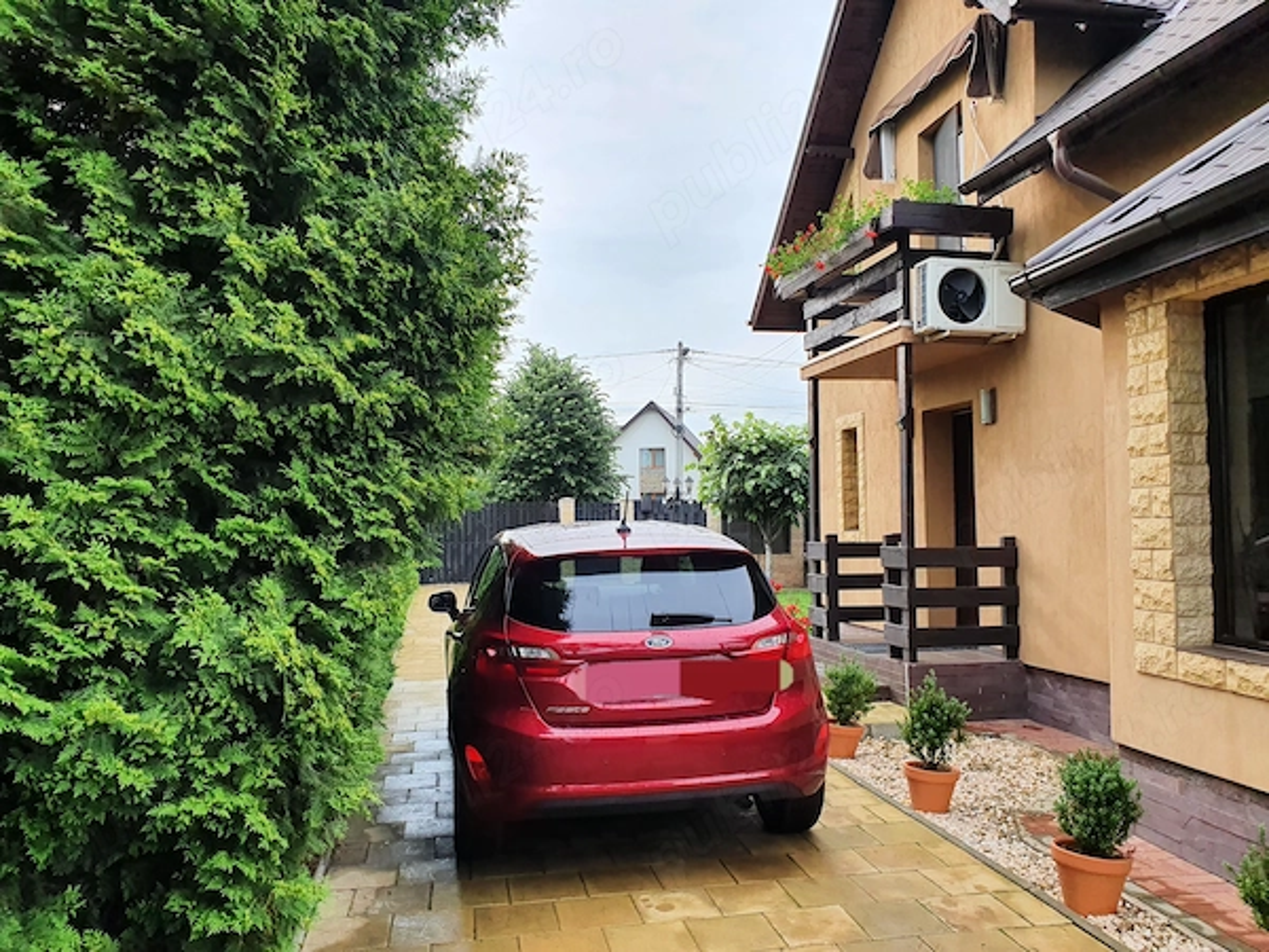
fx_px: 953
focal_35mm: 26
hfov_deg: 67.3
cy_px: 476
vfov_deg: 53.1
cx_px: 634
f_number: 2.4
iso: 50
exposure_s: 1/714
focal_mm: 4.32
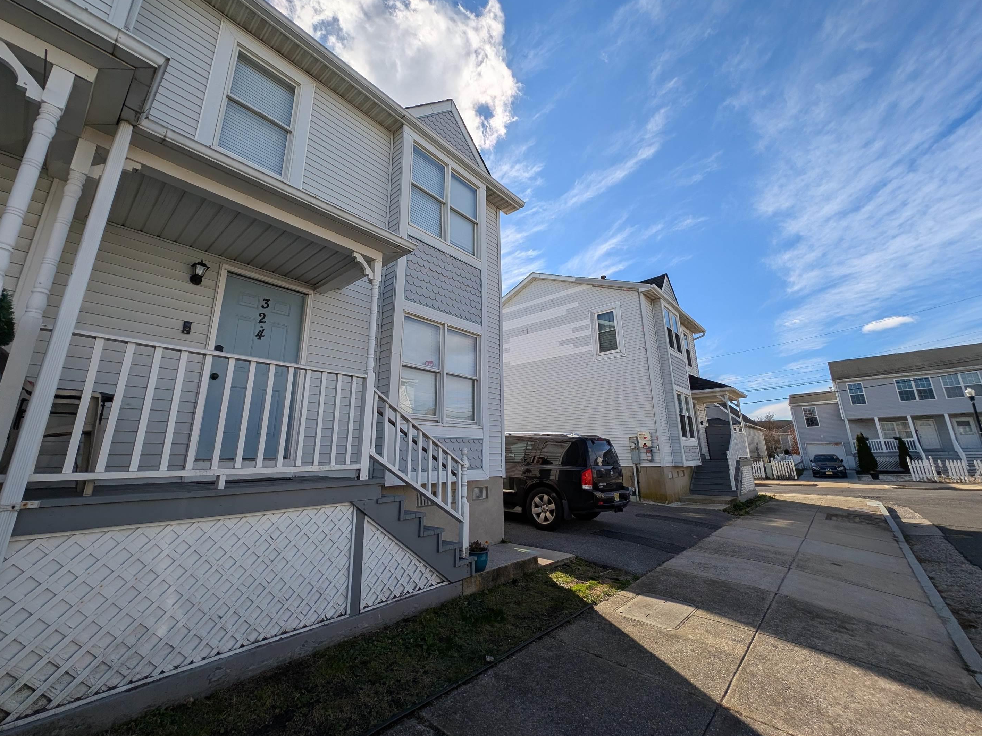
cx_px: 485
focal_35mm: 13
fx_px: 369
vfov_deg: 89.8
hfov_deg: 106.2
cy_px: 346
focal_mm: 2.23
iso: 41
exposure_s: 1/2725
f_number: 1.95
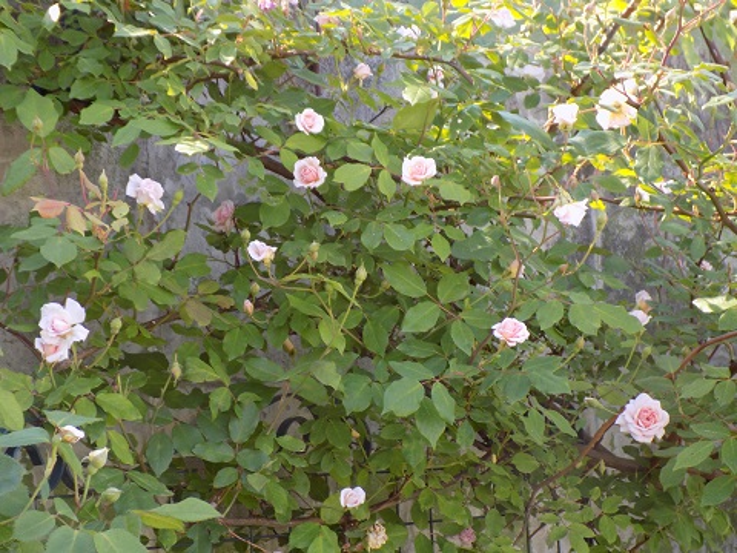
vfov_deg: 15.2
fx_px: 2065
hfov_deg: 20.2
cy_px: 276
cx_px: 368
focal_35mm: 97
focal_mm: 17.2
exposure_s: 1/30
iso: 80
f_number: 4.6
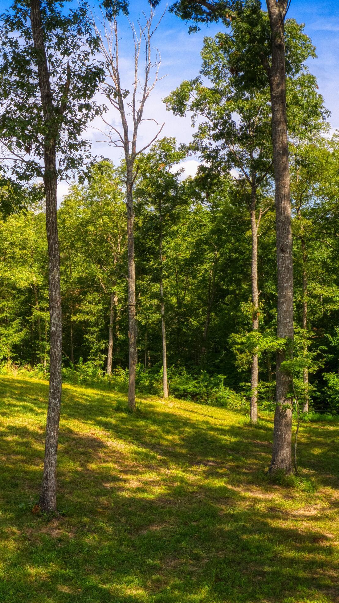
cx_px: 17
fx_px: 719
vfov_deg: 45.5
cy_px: 303
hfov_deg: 25.5
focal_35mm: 45
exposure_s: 1/60
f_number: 6.3
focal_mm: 10.26
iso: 400
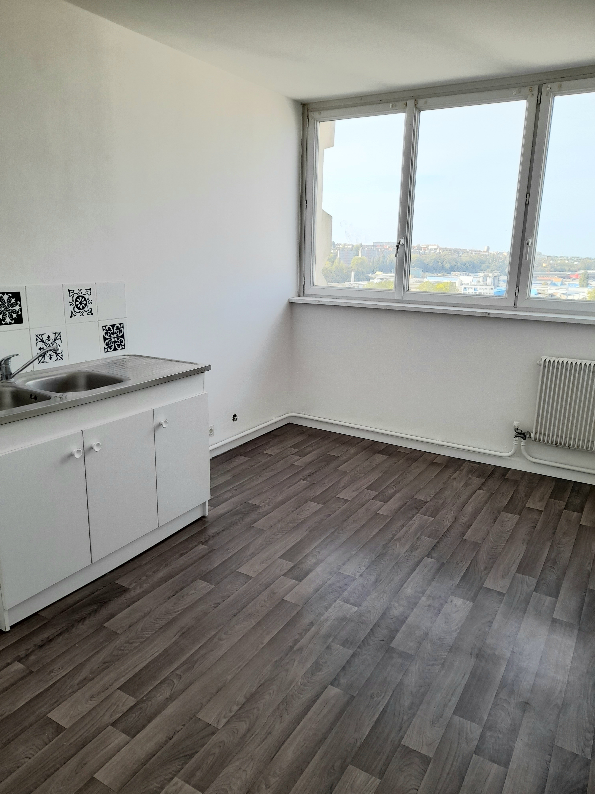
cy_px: 397
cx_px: 298
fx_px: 573
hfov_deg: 54.9
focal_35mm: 25
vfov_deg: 69.4
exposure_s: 1/100
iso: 20
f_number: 2
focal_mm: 4.6
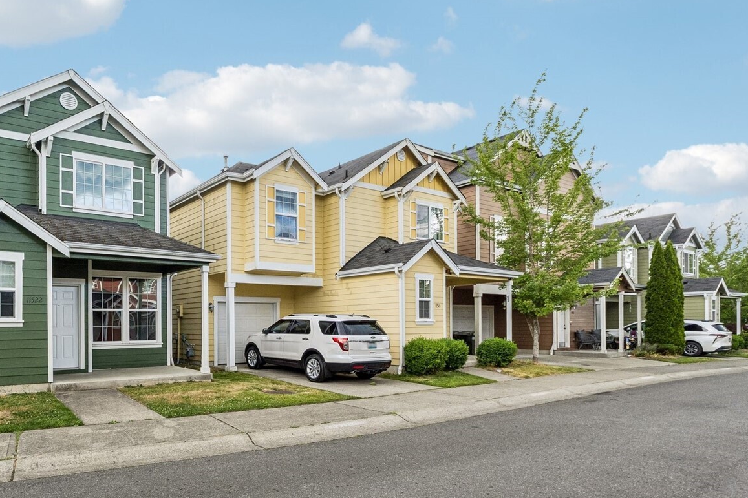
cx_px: 214
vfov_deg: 56.4
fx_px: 457
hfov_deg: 74.5
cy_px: 316
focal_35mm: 22
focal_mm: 10
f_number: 9
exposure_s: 1/30
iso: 400
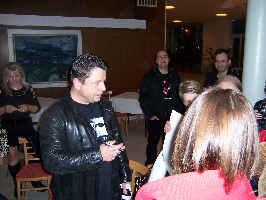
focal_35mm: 33
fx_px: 254
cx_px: 133
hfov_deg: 55.4
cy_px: 100
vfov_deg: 42.9
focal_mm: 5.5
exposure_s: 1/60
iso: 140
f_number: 2.8
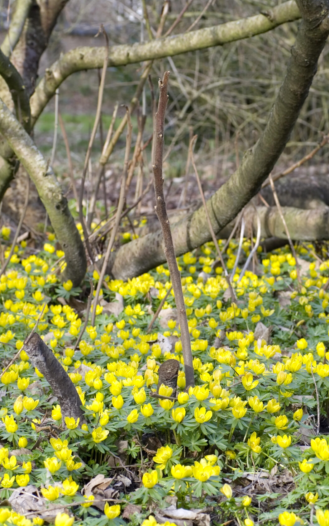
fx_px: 2323
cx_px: 239
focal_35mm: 162
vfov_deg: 12.9
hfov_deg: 8.1
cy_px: 262
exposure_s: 1/30
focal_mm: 70
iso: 100
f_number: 9
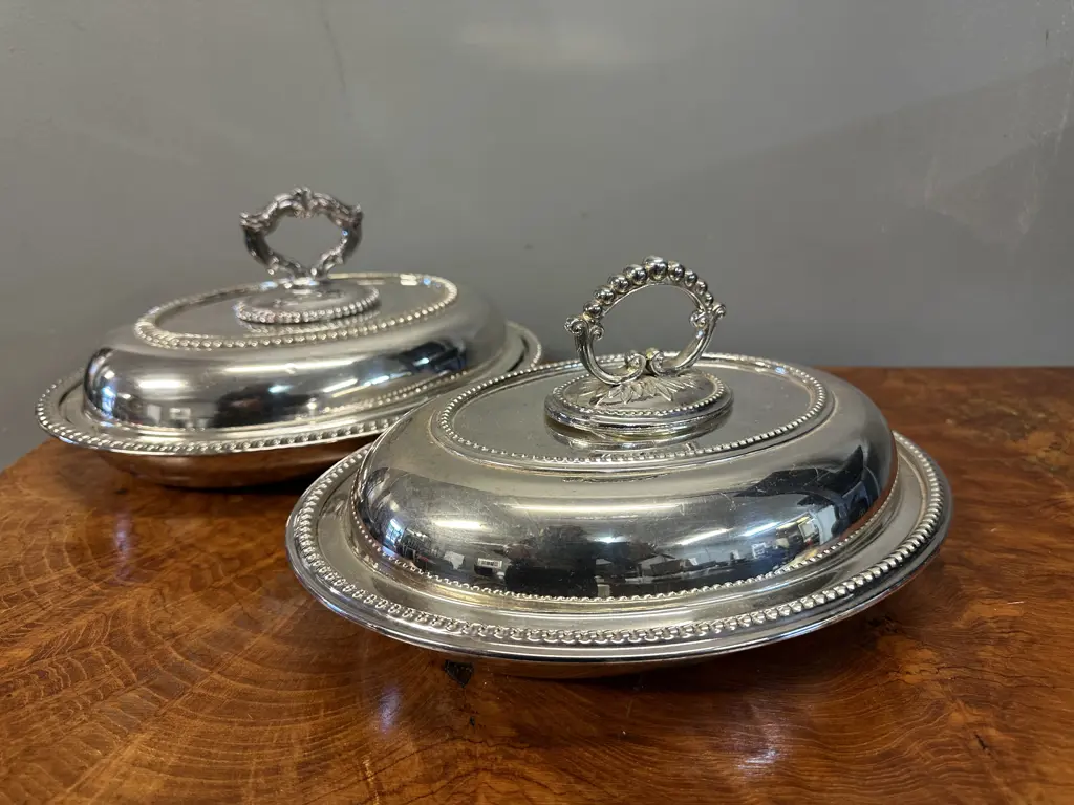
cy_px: 402
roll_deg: -1.0
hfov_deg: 71.6
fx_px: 745
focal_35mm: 24
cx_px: 537
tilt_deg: -21.1
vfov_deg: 56.8
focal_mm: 6.86
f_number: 1.78
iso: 160
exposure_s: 1/50
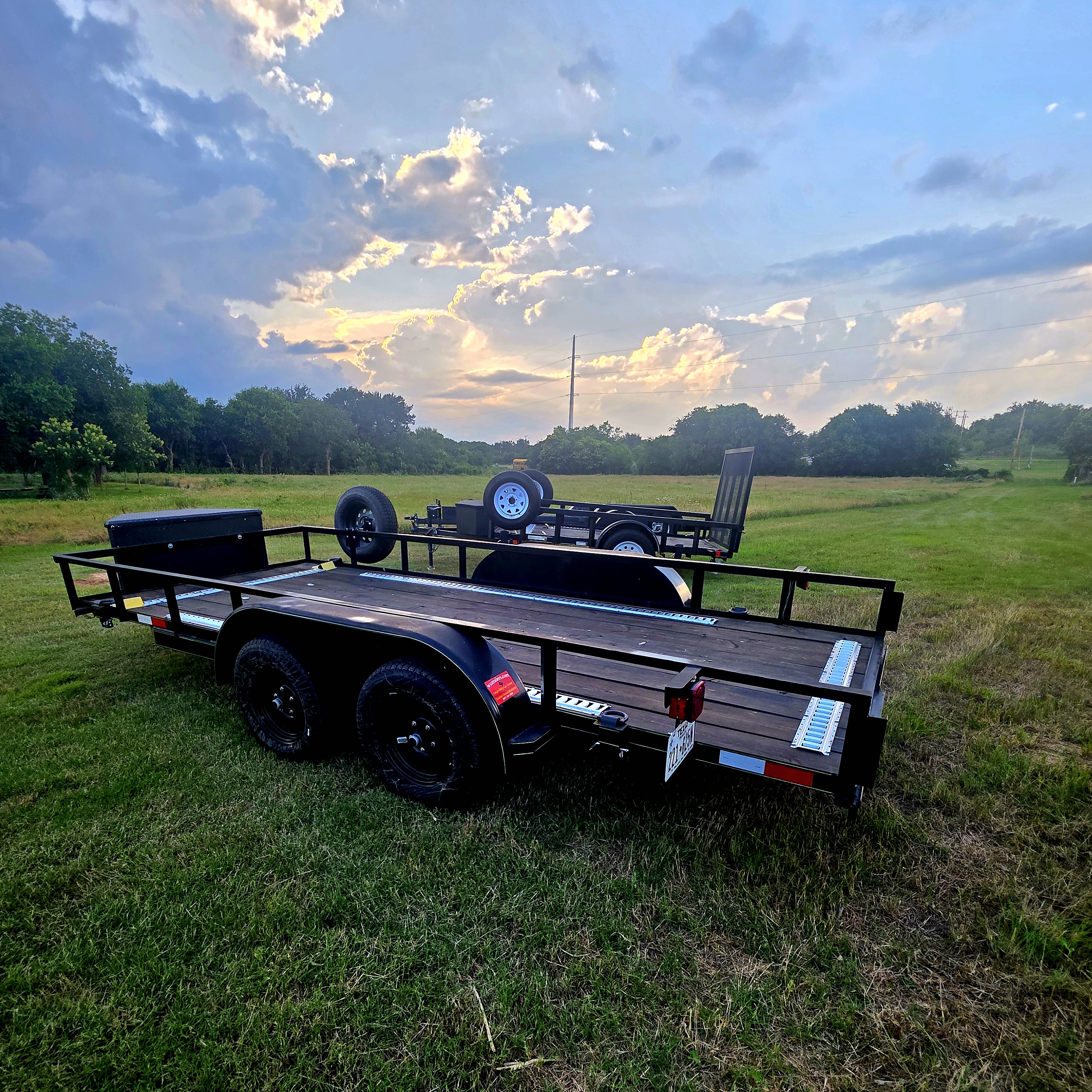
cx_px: 550
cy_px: 664
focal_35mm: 16
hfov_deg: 87.4
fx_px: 571
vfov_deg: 86.2
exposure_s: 1/417
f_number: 1.9
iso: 40
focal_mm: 2.2
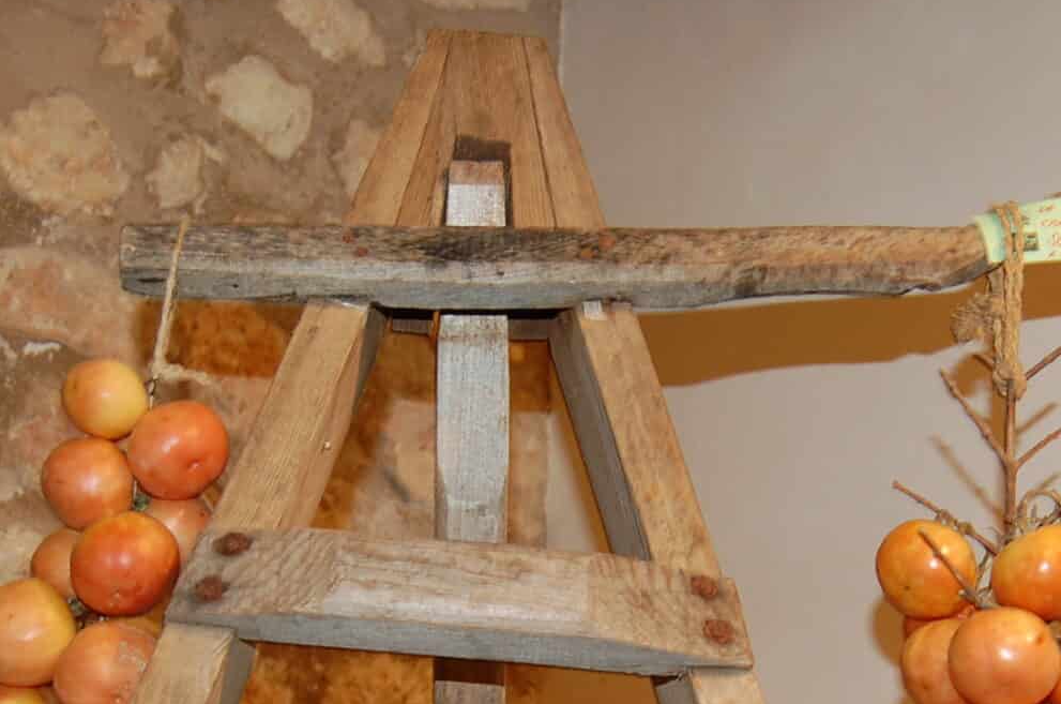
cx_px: 650
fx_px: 1824
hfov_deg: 32.3
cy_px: 679
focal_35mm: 62
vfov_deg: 21.2
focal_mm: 20
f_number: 3.8
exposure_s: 1/60
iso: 400
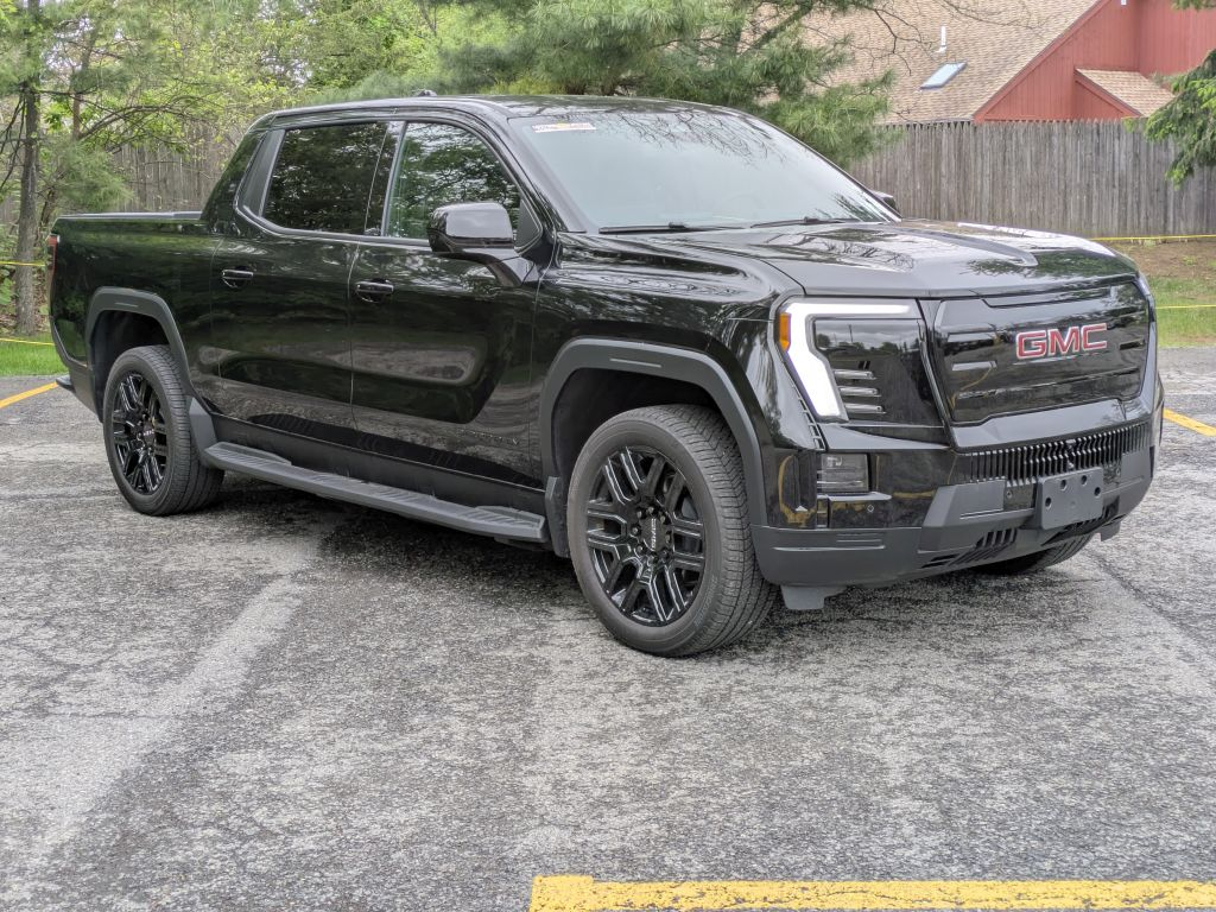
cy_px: 456
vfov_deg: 28.6
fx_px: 1792
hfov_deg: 37.5
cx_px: 608
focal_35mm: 51
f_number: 1.89
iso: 44
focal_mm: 5.43
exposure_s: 1/302
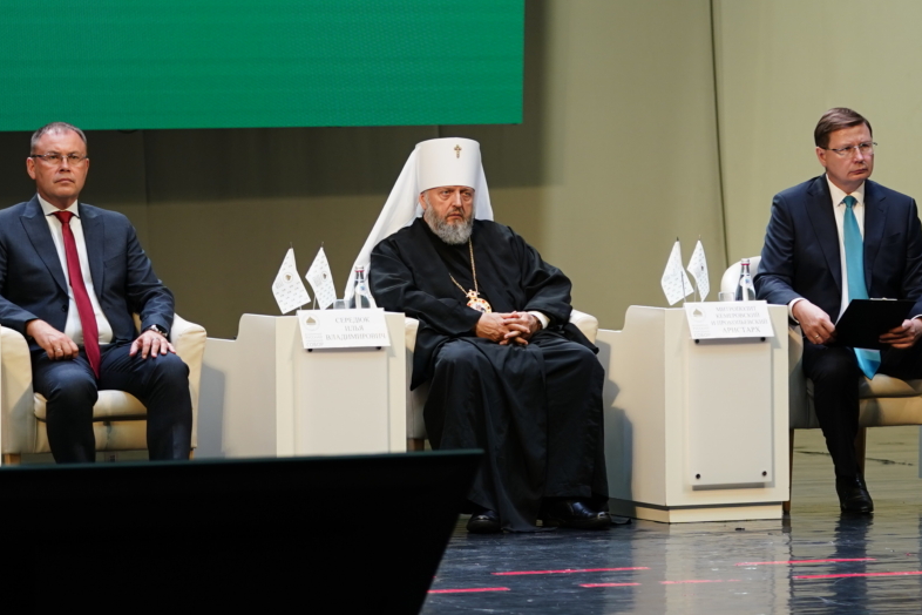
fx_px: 5864
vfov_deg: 6.0
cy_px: 191
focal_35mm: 229
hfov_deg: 9.0
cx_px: 590
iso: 320
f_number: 2.8
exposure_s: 1/125
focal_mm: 100
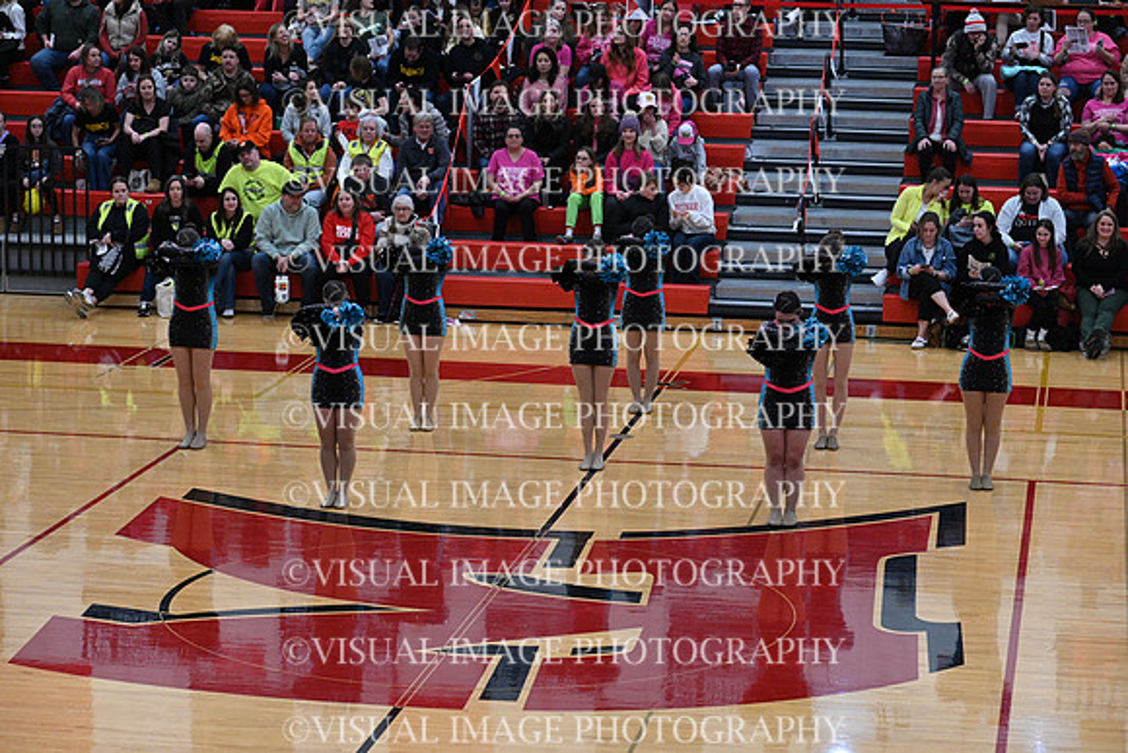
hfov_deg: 20.6
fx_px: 3103
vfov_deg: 13.8
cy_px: 376
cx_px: 564
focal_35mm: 99
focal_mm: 99
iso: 4000
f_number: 4
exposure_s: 1/400
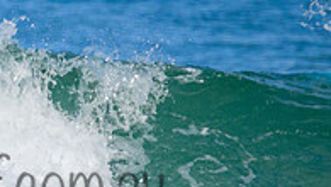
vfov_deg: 0.5
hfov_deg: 0.9
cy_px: 166
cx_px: -15
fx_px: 21887
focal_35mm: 2492
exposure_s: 1/1600
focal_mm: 800
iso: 1250
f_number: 11
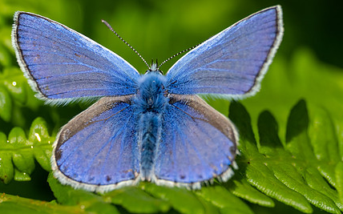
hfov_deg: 1.5
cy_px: 104
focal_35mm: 1369
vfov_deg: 1.0
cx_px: 144
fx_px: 12791
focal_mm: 420
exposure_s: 1/1250
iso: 200
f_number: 5.6
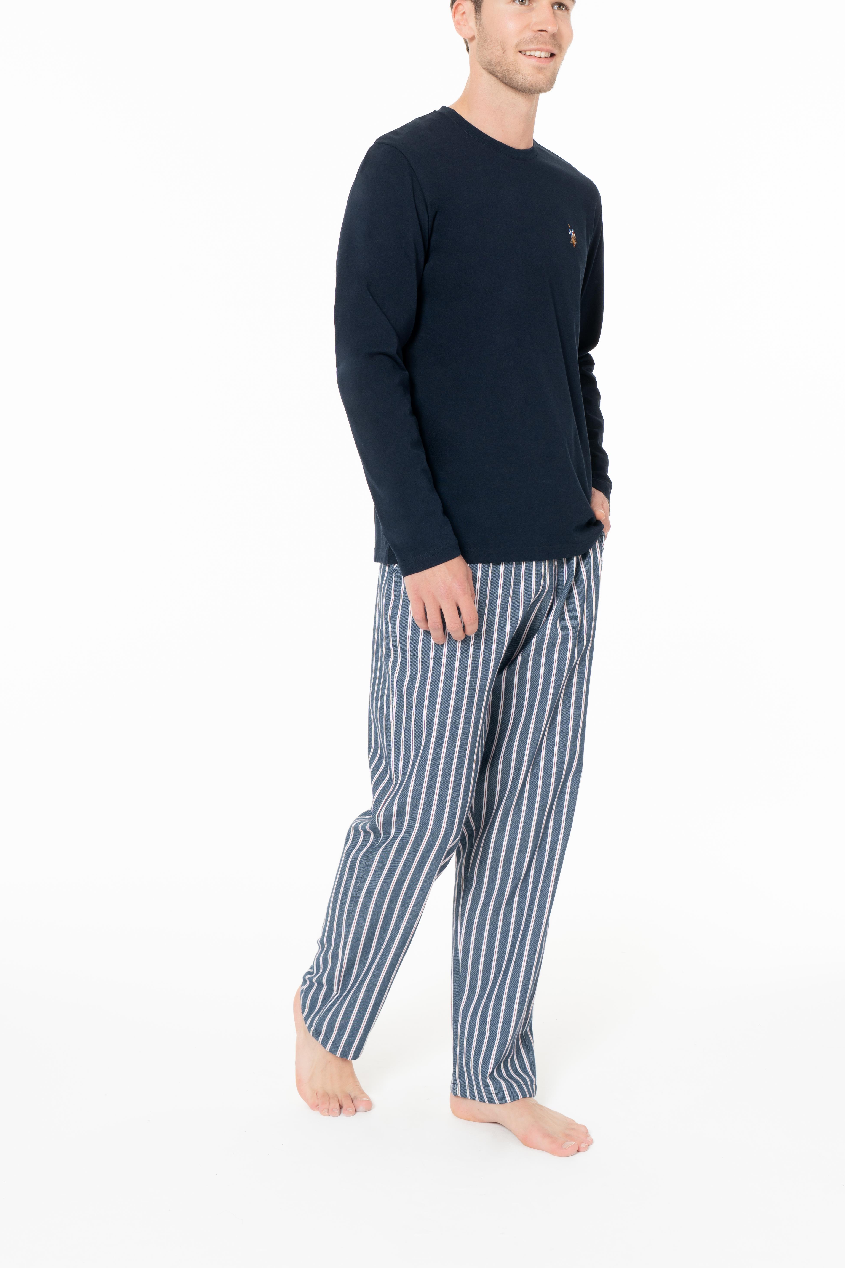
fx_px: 1725
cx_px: 462
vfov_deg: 40.2
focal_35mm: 49
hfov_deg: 27.5
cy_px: 529
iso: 200
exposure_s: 1/160
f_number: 8
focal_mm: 41
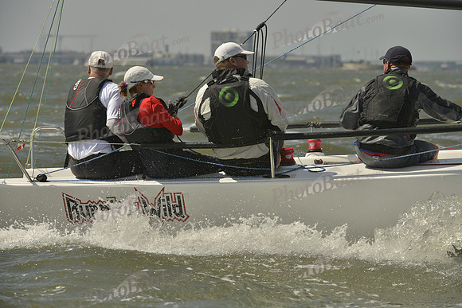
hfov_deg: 9.8
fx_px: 2696
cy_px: 154
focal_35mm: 210
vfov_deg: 6.5
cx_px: 231
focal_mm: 210
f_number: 9
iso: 280
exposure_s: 1/1600
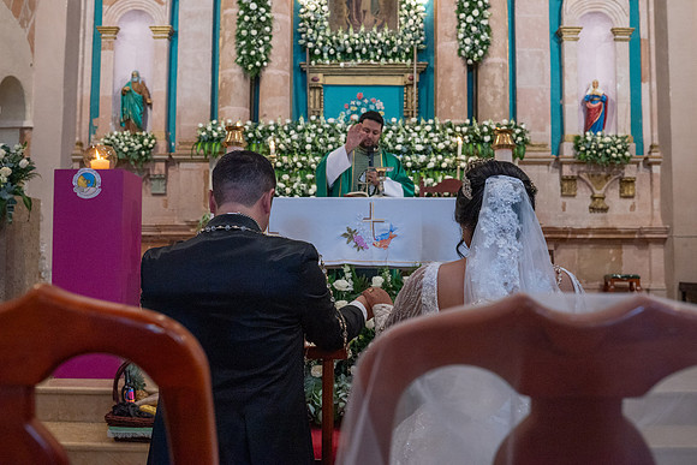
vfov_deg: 37.6
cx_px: 348
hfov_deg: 54.0
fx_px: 684
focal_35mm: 35
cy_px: 232
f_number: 5
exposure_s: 1/100
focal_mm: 35
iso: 2500
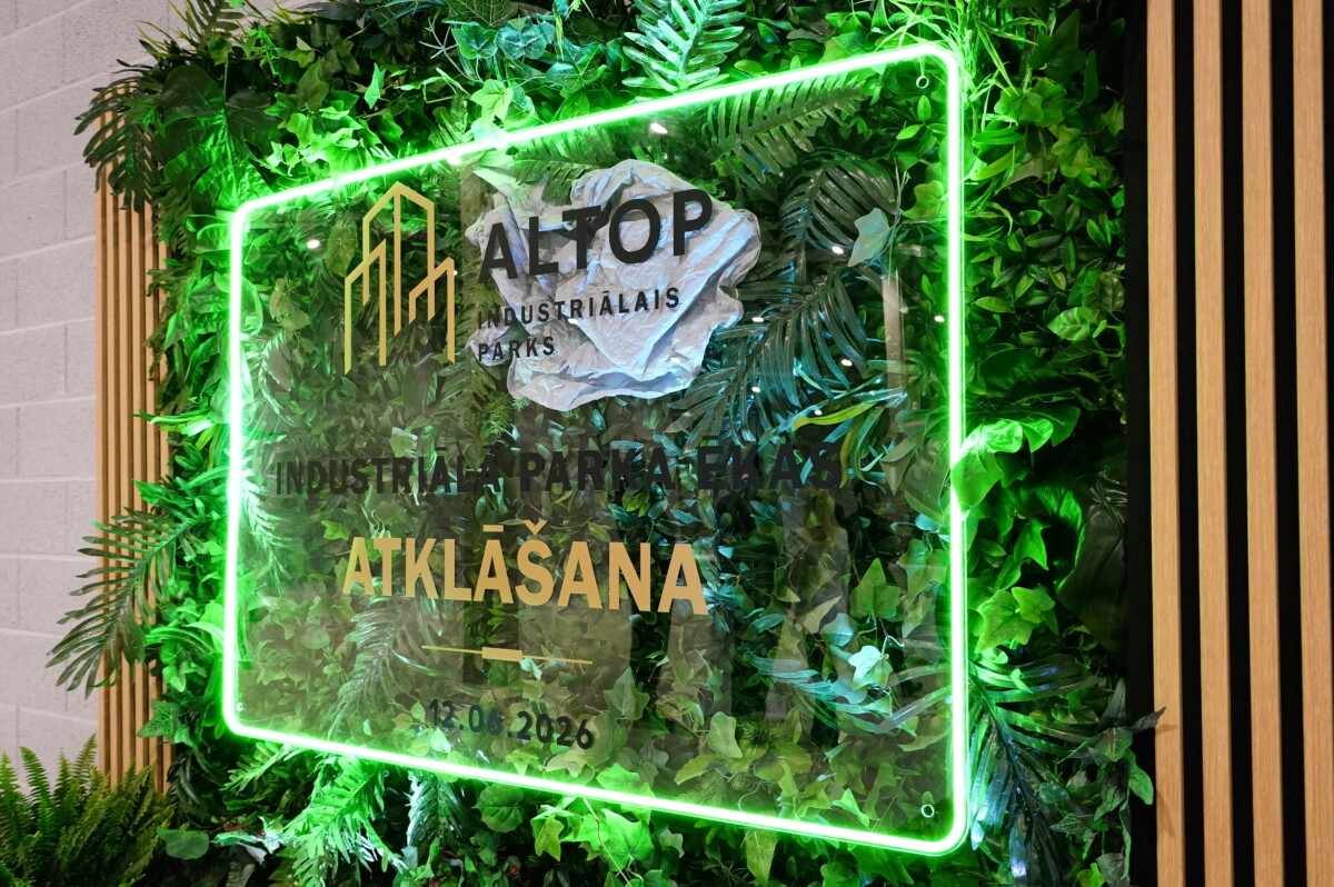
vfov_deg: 37.8
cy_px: 444
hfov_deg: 54.5
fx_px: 1296
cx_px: 667
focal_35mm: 35
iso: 8000
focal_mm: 35
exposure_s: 1/200
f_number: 7.1
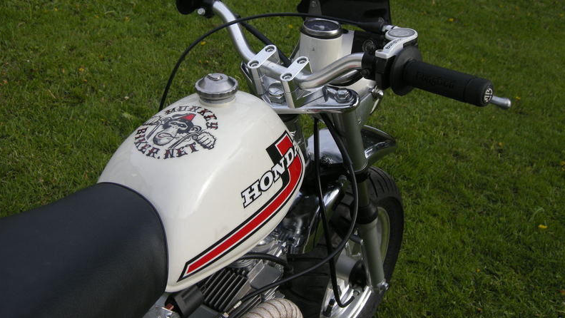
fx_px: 659
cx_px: 281
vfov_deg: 27.0
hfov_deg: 46.4
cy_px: 111
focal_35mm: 44
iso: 64
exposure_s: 1/240
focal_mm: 8.5
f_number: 4
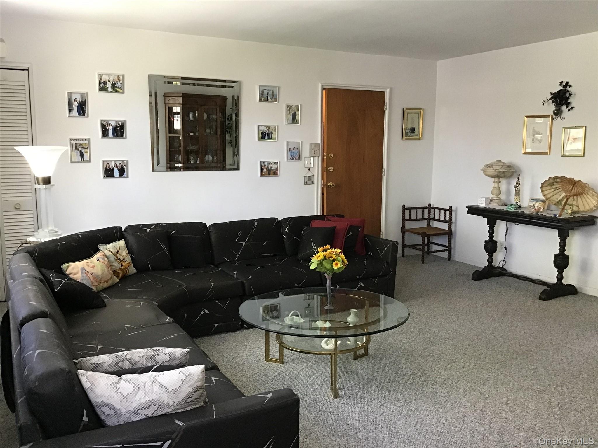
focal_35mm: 31
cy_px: 224
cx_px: 299
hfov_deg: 58.4
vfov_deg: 45.4
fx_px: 536
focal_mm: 3.3
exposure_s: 1/30
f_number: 2.4
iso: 125
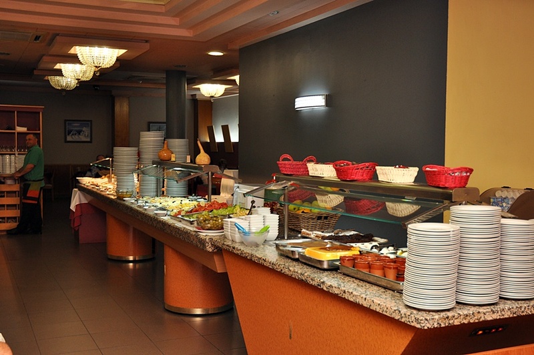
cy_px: 178
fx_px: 645
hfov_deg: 45.0
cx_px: 267
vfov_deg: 30.8
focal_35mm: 44
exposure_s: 1/60
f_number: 5
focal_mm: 29
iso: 400
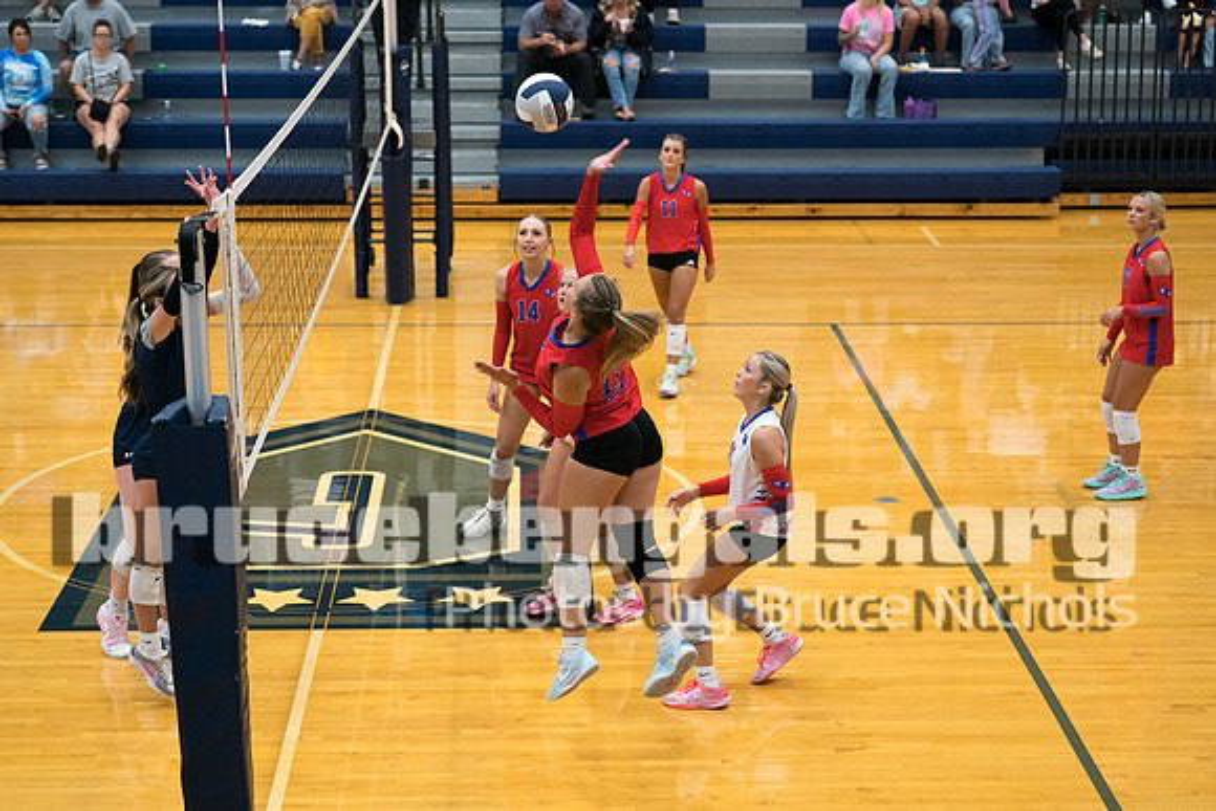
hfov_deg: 27.6
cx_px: 608
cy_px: 406
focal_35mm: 73
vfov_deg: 18.6
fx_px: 2478
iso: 3200
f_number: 2.8
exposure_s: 1/1000
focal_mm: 70
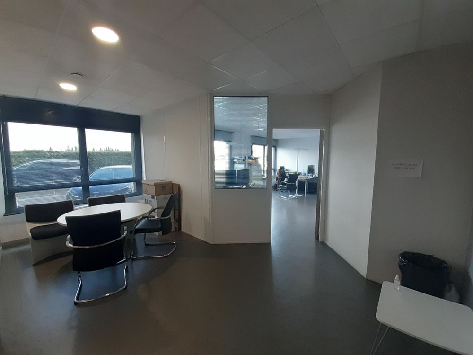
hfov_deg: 106.2
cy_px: 178
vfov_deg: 89.9
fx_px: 178
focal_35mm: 13
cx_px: 236
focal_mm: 1.13
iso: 250
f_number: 2.2
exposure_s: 1/50
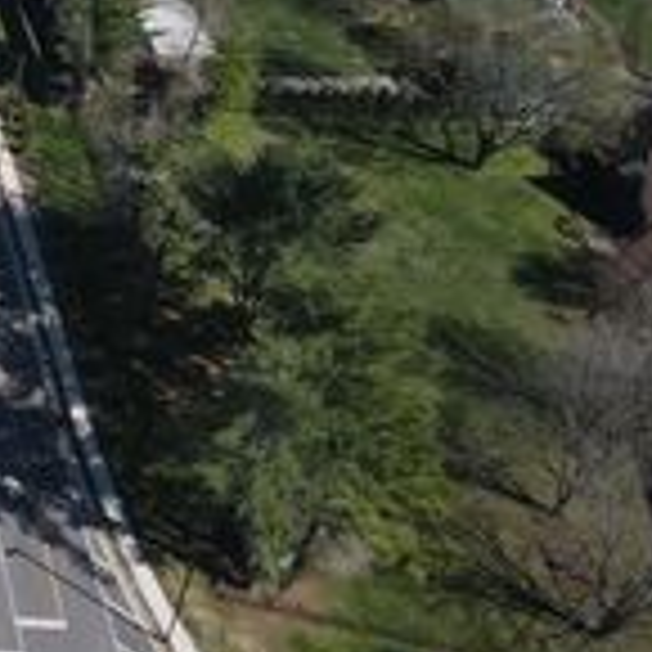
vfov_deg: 23.0
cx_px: -445
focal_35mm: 73
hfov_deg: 19.2
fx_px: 1556
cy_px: 47
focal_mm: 4.5
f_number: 2.8
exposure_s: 1/640
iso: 100
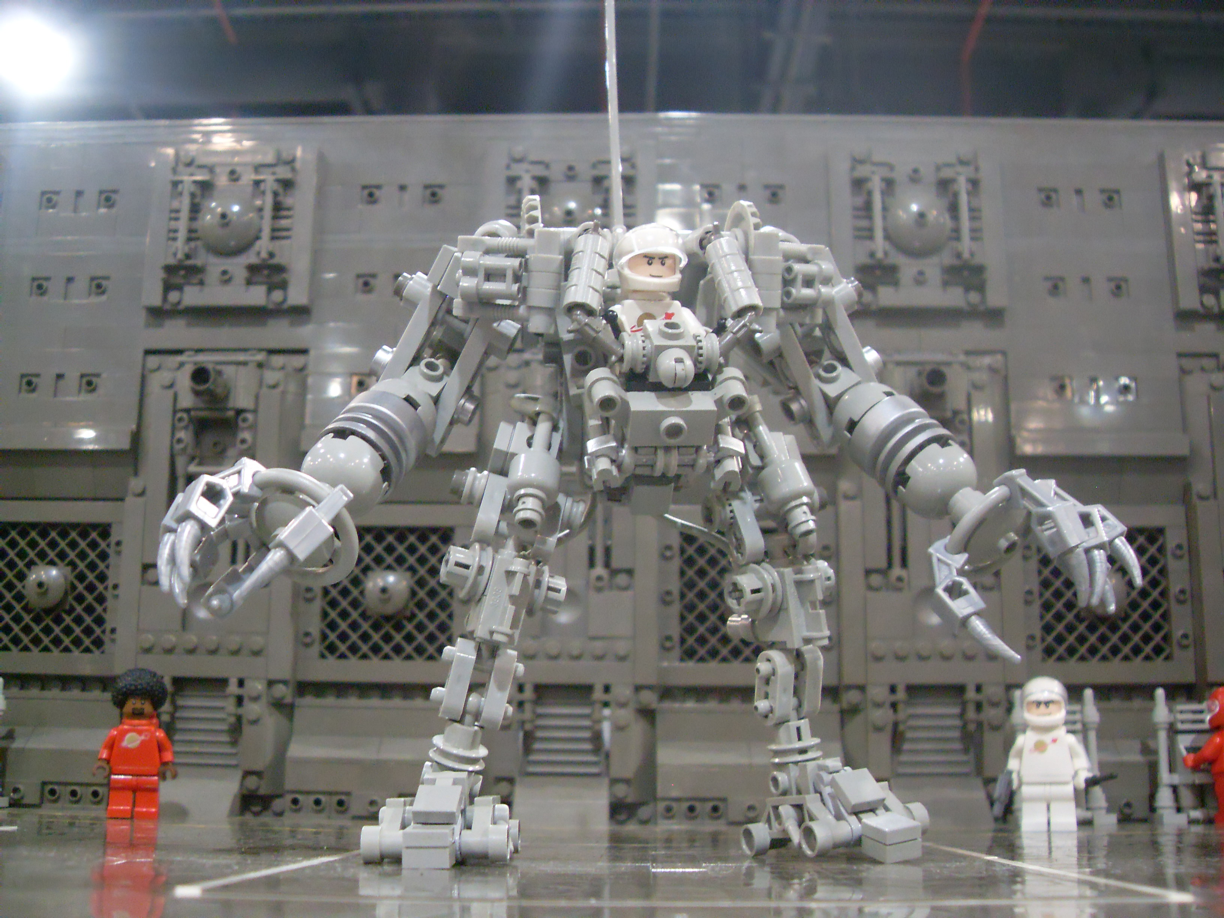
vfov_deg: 38.7
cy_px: 459
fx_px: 1308
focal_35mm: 37
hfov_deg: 50.1
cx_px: 612
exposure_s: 1/8
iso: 200
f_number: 2.8
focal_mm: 6.3
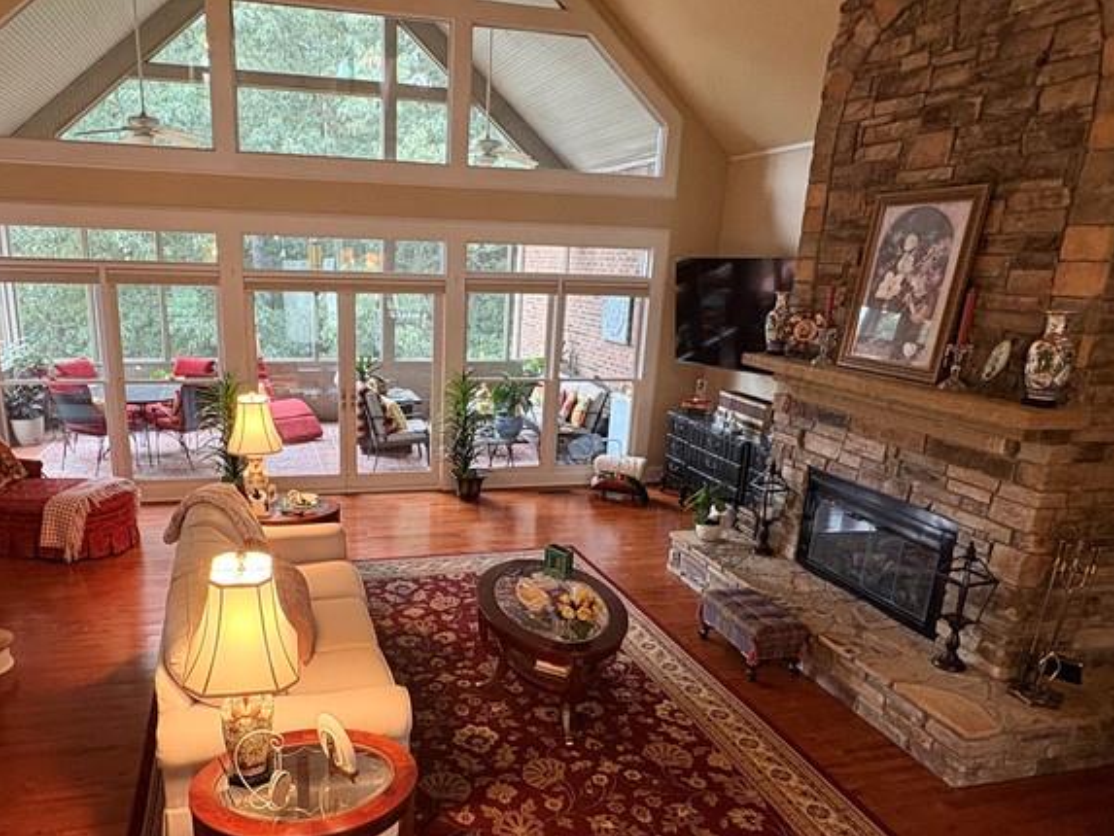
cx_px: 461
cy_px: 496
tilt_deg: -16.4
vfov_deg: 54.6
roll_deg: -1.6
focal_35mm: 25
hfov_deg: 68.9
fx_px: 805
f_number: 2.2
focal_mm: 2.22
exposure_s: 1/60
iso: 250
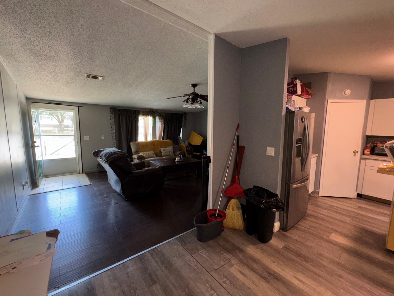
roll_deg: +0.4
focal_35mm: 15
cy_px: 146
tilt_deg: -4.7
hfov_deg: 98.1
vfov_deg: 81.8
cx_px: 207
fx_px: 171
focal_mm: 2.22
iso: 100
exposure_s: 1/60
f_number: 2.2
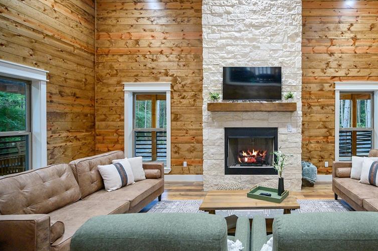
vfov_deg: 64.4
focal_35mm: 19
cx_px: 252
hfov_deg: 83.9
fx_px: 199
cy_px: 121
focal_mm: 14
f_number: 4
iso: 400
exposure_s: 1/50
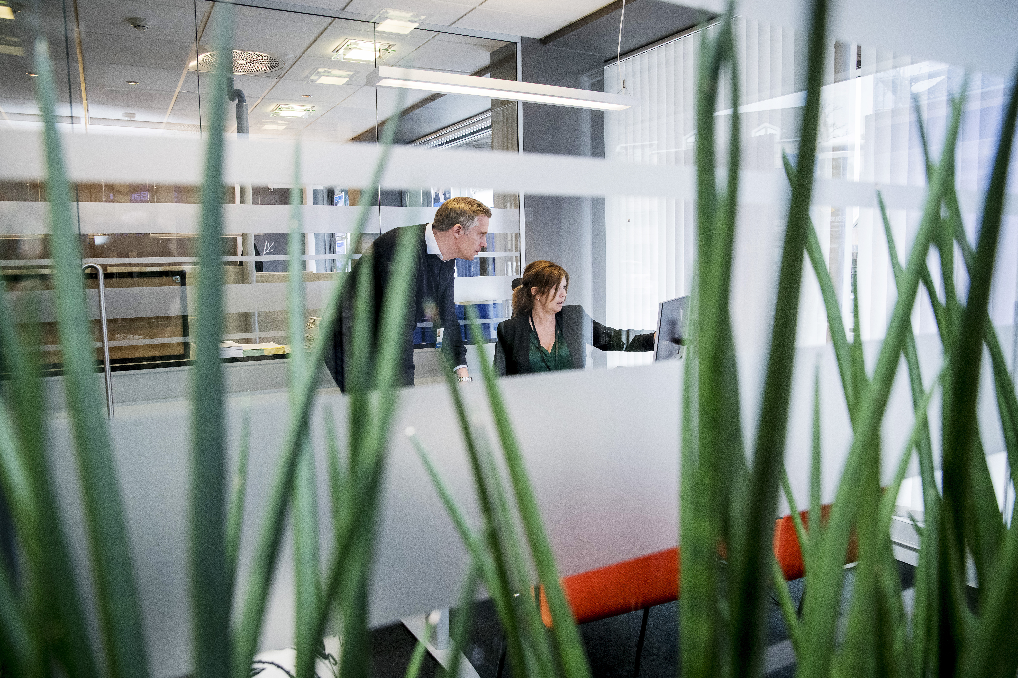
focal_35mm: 24
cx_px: 509
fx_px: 679
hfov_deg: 73.7
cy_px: 339
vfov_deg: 53.1
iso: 2000
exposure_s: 1/125
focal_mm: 24
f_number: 5
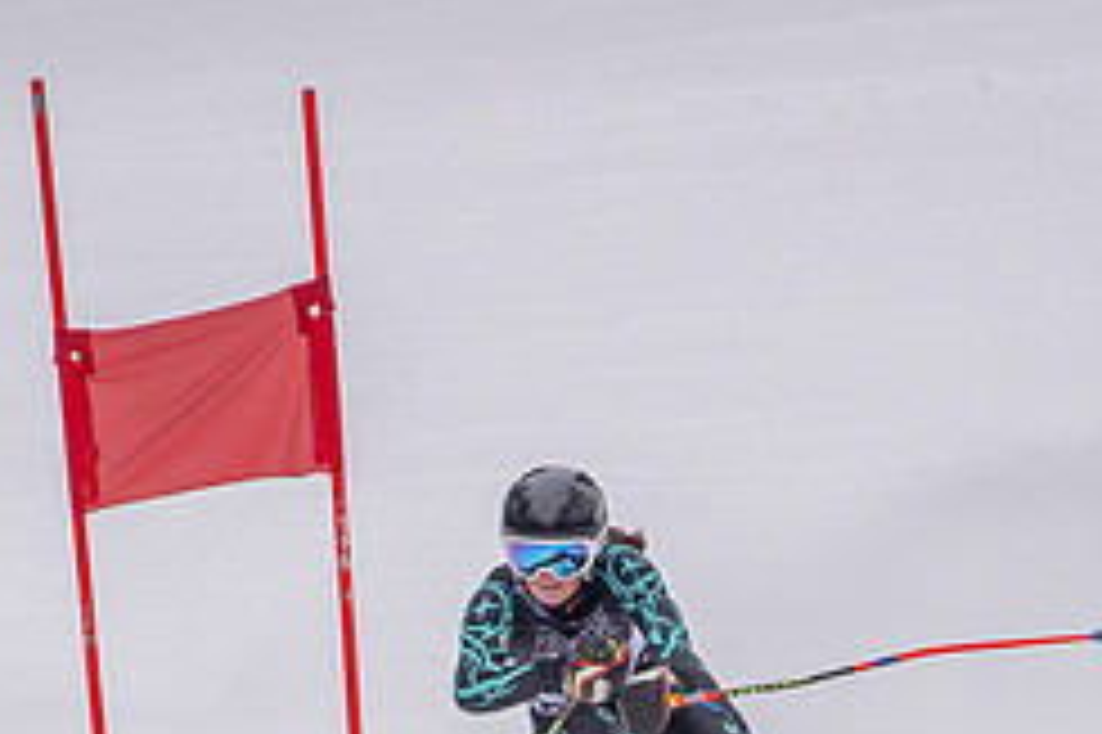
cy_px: 1070
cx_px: 434
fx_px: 63167
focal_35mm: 2065
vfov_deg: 0.7
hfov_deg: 1.0
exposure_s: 1/3200
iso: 2000
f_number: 6.3
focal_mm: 600
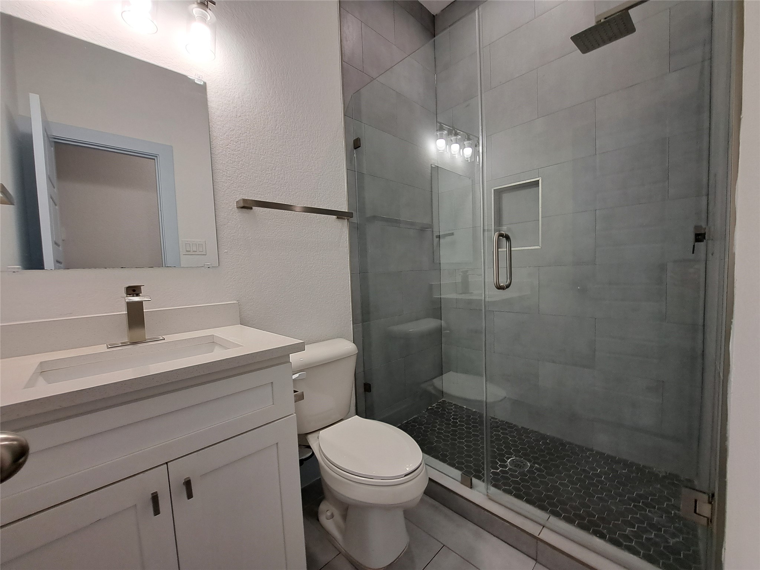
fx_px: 285
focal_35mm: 13
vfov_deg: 89.9
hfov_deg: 106.2
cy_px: 285
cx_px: 380
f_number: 2.2
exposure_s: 1/40
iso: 50
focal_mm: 1.74
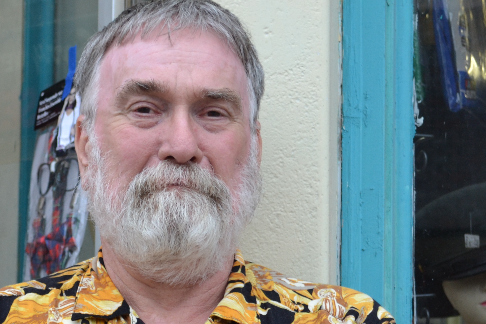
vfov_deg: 11.3
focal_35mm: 121
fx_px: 1633
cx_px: 156
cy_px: 256
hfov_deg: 16.9
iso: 400
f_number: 5
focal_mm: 36
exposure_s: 1/80
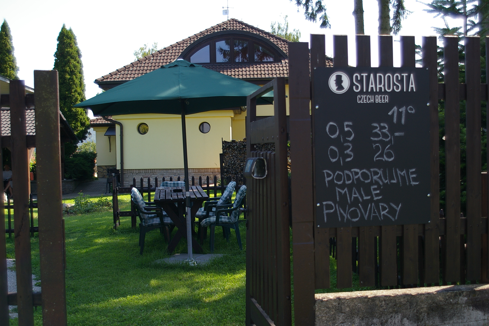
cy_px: 163
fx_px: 584
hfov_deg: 45.4
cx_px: 247
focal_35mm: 43
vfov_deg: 31.2
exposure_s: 1/500
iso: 200
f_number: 4
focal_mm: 28
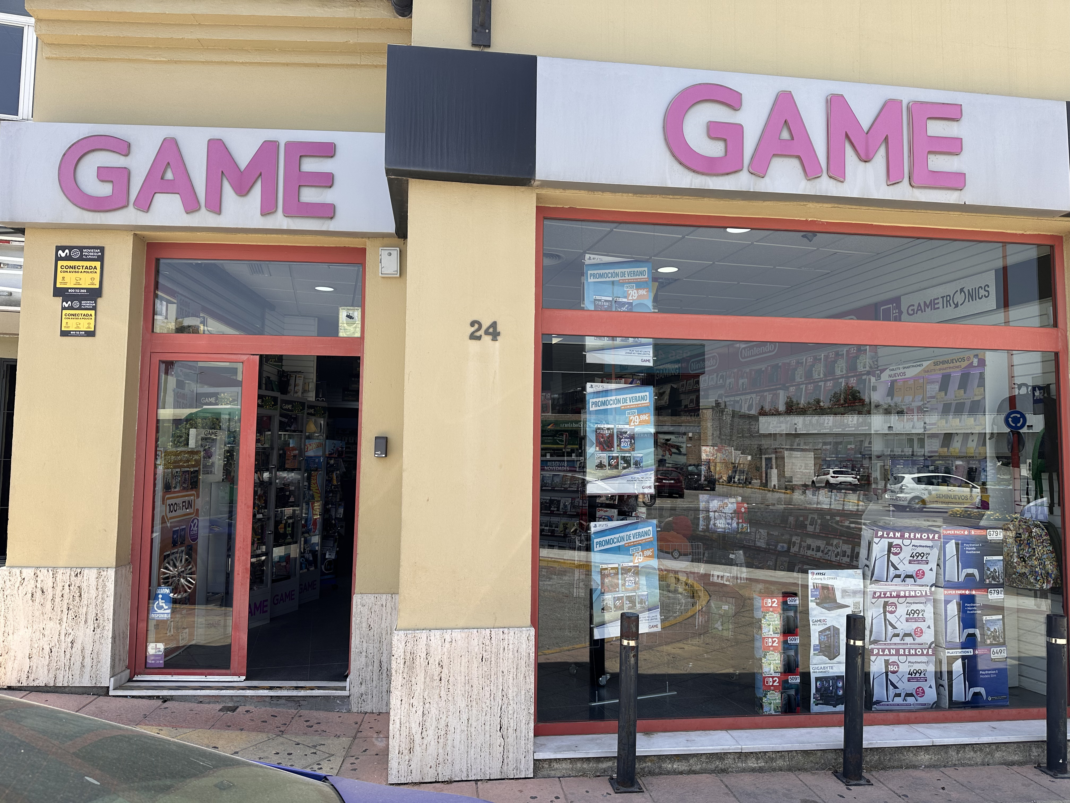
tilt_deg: +5.1
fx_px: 742
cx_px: 535
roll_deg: -1.5
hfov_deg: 71.6
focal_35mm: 24
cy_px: 402
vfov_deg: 56.8
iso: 80
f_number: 1.78
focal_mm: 6.86
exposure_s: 1/1812
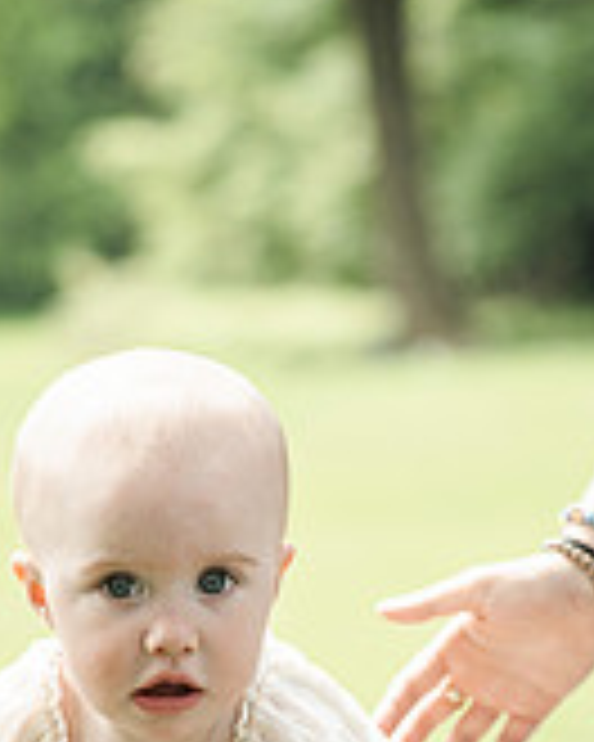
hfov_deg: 7.1
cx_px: 126
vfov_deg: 8.8
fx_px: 4769
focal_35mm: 217
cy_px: 944
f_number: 3.5
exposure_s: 1/2500
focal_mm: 85
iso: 800
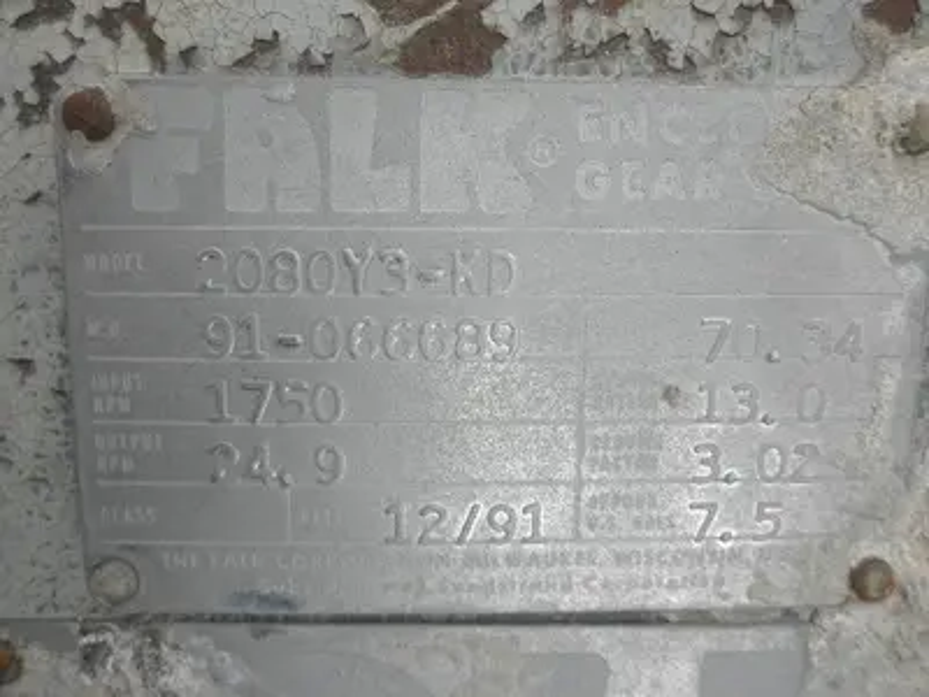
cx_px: 464
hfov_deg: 52.6
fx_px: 939
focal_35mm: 35
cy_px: 348
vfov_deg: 40.7
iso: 64
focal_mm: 6.1
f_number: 3.2
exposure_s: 1/320
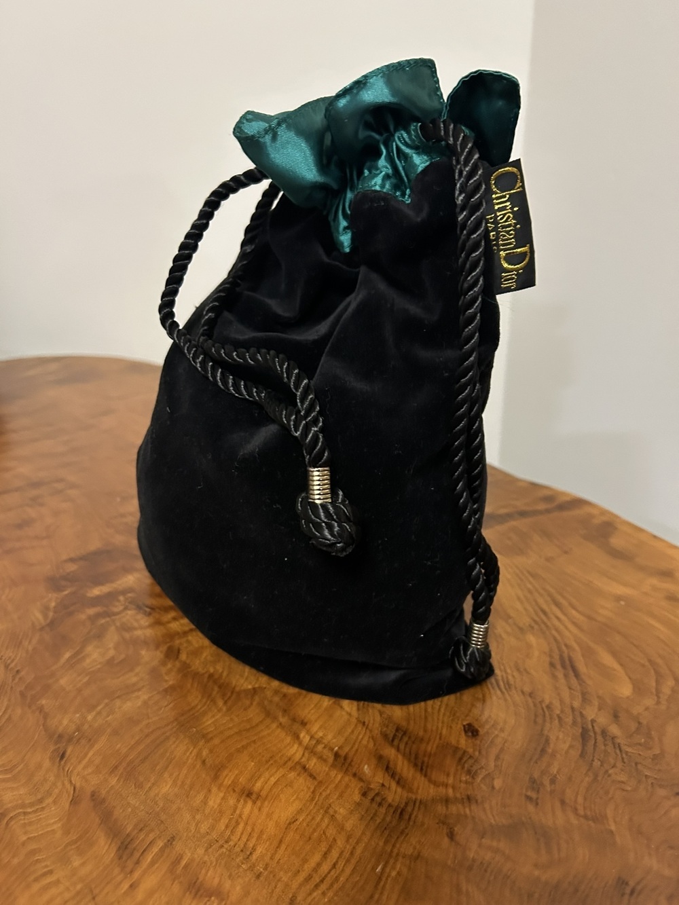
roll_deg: +3.3
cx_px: 340
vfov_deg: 67.3
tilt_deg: -24.8
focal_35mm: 26
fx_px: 680
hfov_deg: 53.1
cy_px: 452
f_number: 1.5
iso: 640
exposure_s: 1/40
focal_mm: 5.7
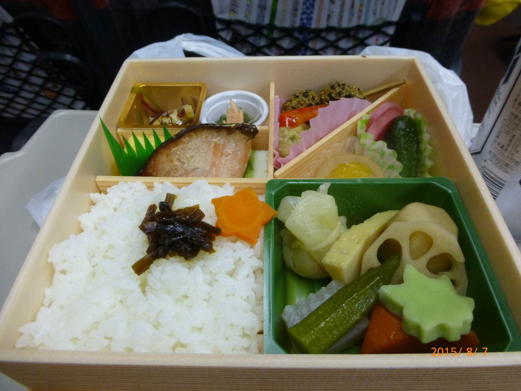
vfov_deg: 56.8
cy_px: 196
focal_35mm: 24
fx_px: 361
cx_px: 260
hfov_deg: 71.6
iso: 400
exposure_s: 1/40
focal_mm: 4.3
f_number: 3.3
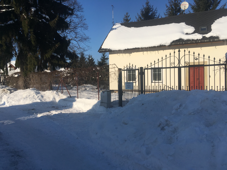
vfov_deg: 48.2
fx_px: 190
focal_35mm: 29
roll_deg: +0.8
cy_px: 85
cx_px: 114
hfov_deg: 61.7
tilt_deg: -2.7
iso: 25
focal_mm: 4.15
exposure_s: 1/3846
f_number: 2.2
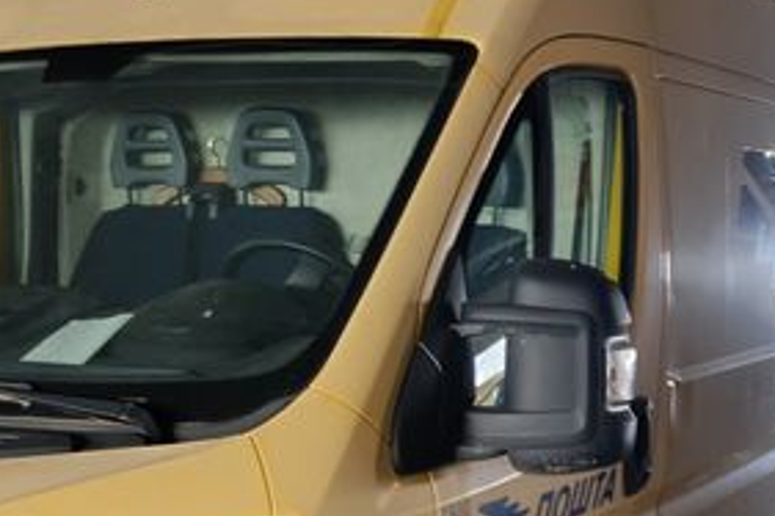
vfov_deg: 19.6
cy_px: 483
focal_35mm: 68
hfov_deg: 29.6
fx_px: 1463
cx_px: 323
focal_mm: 6.14
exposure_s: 1/20
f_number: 1.6
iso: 1600
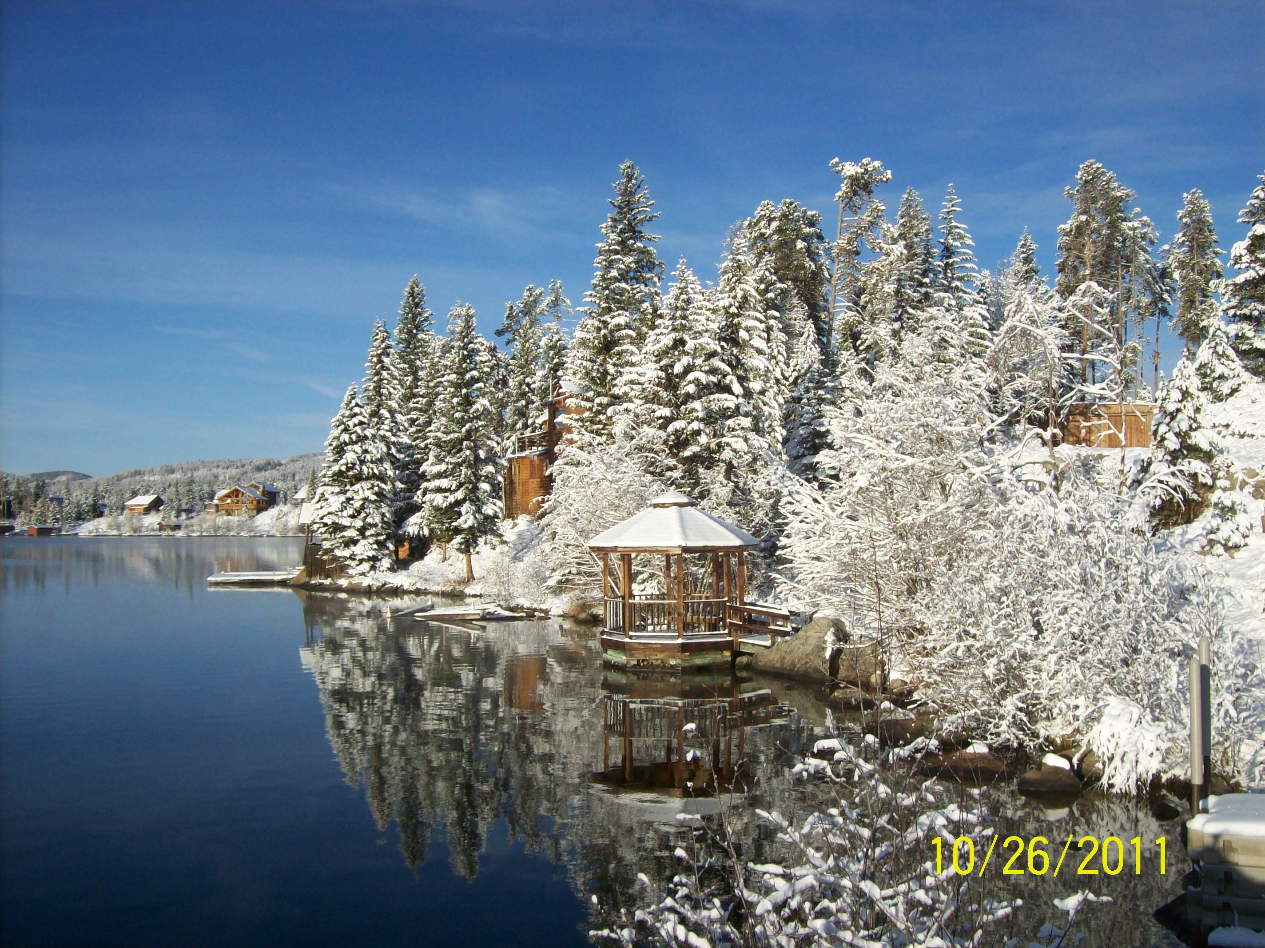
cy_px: 474
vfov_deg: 39.6
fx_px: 1315
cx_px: 632
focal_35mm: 36
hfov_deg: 51.4
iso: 80
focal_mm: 6
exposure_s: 1/698
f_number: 4.8
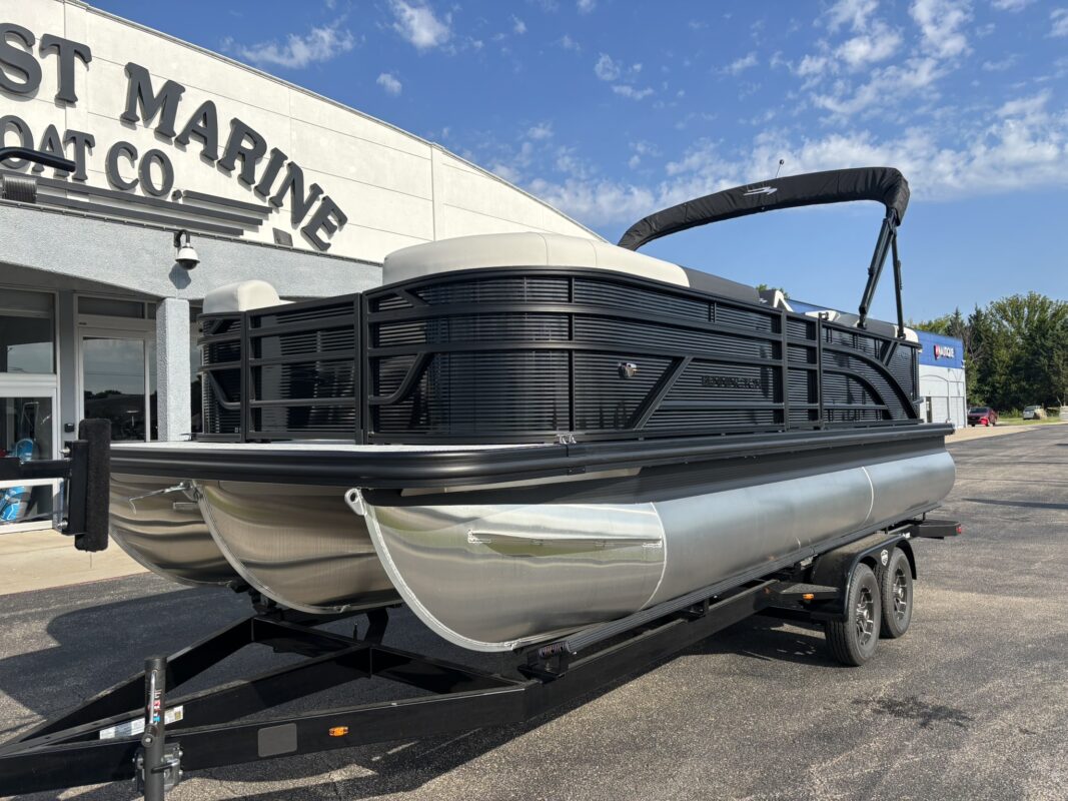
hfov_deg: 67.3
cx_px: 534
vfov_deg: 53.1
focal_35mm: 26
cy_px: 400
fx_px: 802
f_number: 1.6
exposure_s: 1/2778
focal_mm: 5.96
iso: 50
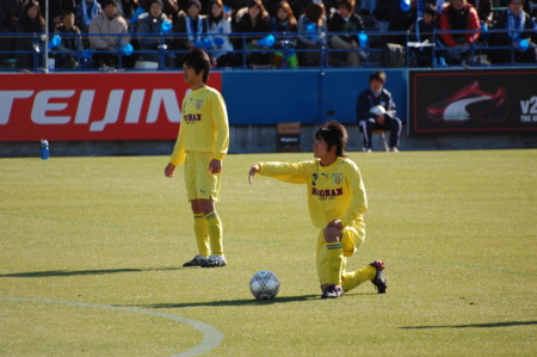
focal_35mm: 405
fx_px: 6035
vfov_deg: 3.4
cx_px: 268
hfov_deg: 5.1
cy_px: 178
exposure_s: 1/1000
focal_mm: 270
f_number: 5.6
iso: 400
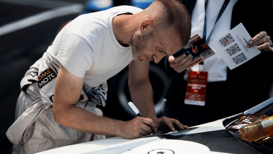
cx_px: 136
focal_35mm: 89
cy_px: 77
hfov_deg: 23.9
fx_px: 645
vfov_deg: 13.6
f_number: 1.8
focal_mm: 85
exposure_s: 1/250
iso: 100
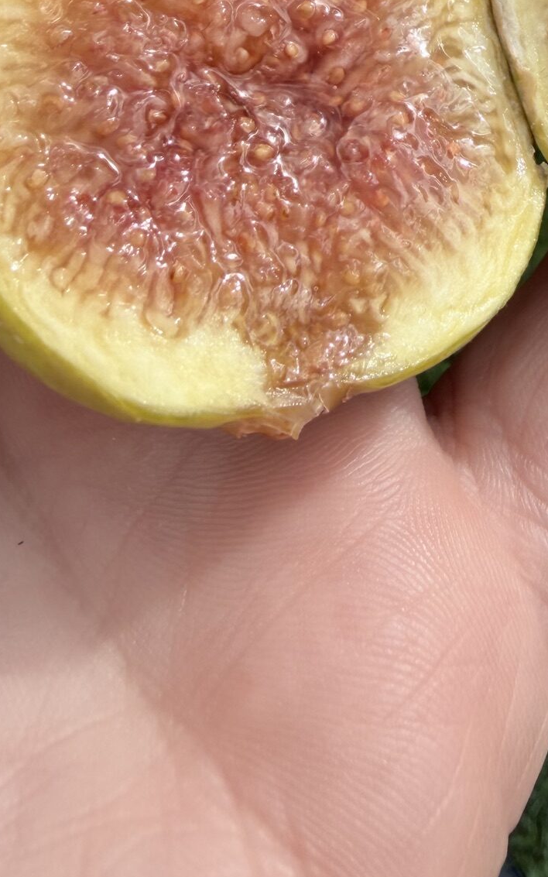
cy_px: 133
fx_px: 1099
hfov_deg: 26.8
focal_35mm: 46
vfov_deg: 41.0
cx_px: 515
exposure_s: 1/671
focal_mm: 2.22
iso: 40
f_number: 2.2
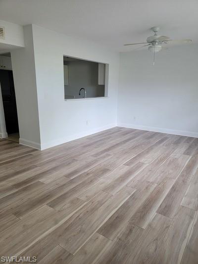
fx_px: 183
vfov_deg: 71.6
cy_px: 132
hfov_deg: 56.8
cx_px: 99
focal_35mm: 24
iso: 250
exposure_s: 1/120
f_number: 1.8
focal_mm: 6.7
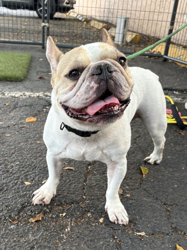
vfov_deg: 67.3
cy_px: 125
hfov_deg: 53.0
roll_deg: -5.2
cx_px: 94
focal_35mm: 26
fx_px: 187
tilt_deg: -27.9
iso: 100
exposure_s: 1/121
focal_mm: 5.96
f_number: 1.6
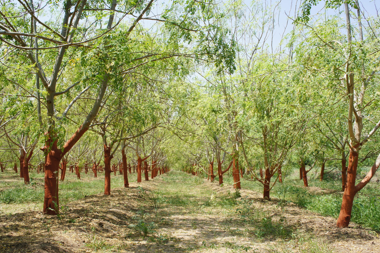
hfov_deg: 55.8
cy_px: 127
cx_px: 194
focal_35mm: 34
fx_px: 359
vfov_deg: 38.9
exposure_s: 1/125
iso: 200
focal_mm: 22
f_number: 11
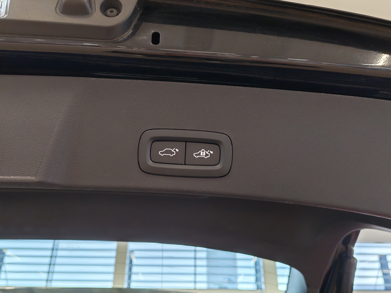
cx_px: 196
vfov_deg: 40.7
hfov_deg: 52.6
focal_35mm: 35
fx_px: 395
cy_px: 146
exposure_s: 1/100
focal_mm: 6.12
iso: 400
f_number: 1.9
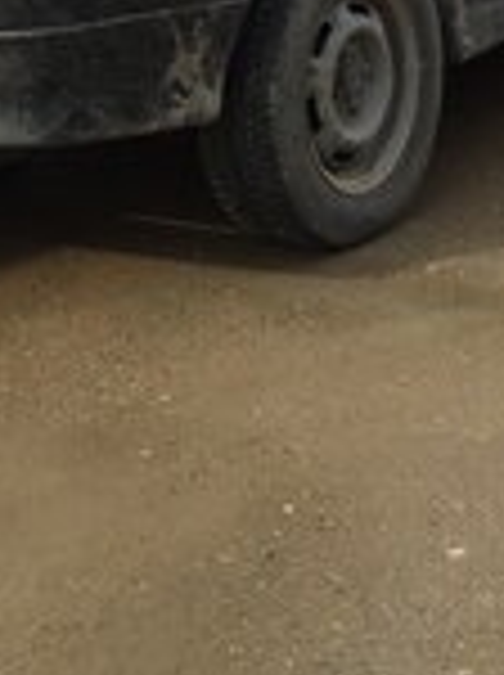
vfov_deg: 19.2
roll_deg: +1.5
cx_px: 220
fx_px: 1869
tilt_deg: -4.6
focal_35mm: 96
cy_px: -153
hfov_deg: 15.4
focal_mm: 4.15
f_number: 2.2
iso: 32
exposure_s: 1/1163
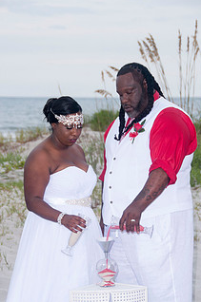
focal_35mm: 138
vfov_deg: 14.9
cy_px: 208
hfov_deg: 9.9
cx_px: 97
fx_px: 1159
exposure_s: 1/125
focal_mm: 65
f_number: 5.6
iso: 200
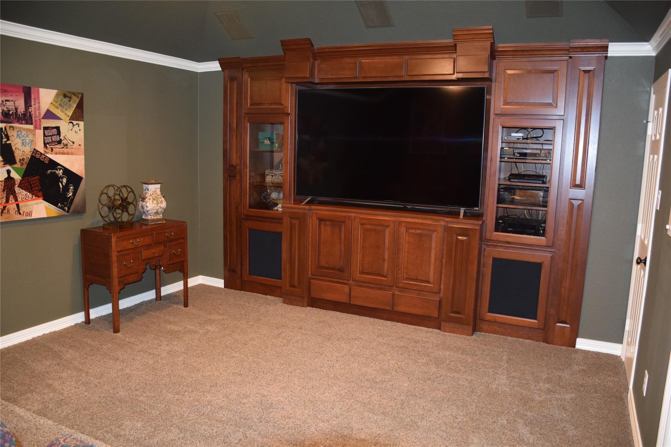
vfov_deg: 47.9
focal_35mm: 27
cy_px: 224
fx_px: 503
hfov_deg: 67.4
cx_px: 336
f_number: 3.5
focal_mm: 18
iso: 1600
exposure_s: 1/30
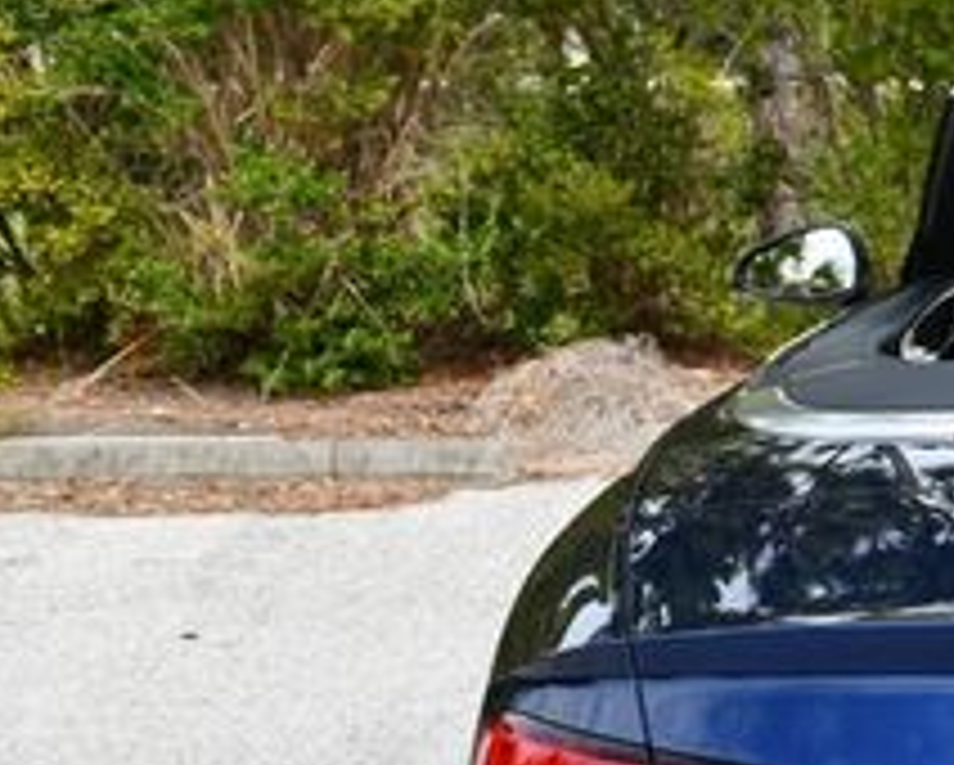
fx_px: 2883
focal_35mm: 102
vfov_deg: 14.7
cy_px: 864
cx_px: 1354
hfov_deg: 17.3
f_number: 8
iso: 200
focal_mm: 18
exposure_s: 1/250
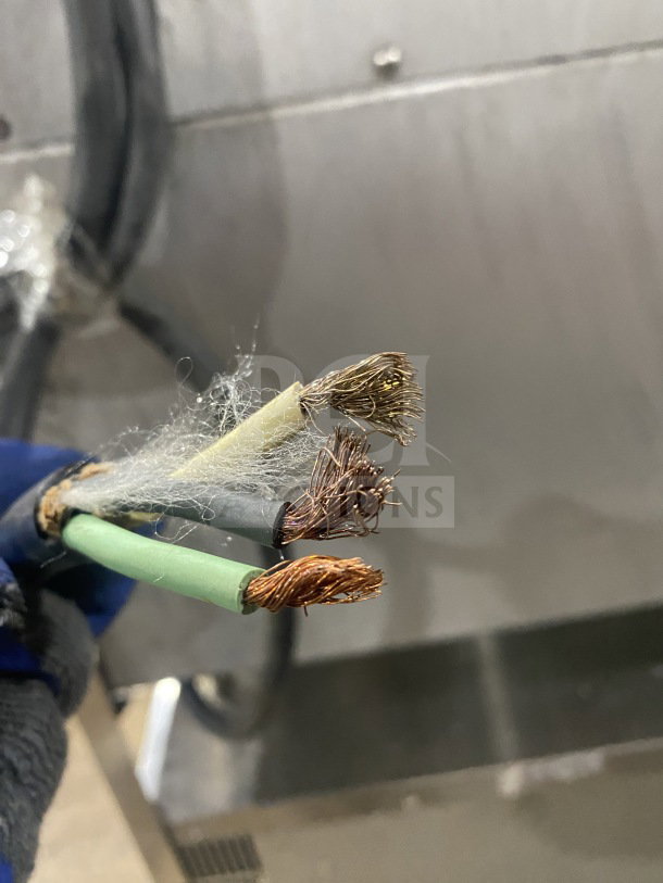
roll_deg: +8.2
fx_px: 638
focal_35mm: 25
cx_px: 332
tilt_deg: -27.2
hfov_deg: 54.9
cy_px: 442
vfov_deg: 69.4
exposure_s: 1/46
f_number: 1.8
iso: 500
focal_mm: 4.25
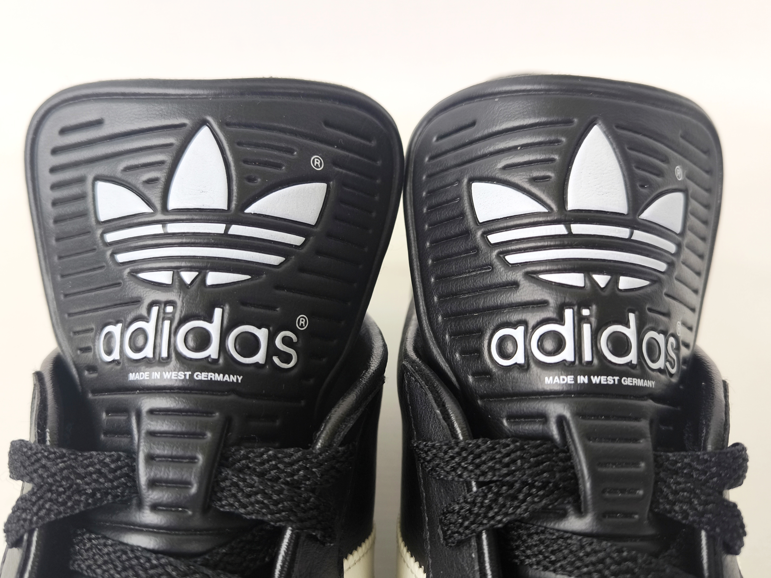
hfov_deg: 71.6
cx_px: 386
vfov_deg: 56.8
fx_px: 535
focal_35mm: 24
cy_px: 289
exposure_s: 1/100
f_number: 1.9
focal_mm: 6.92
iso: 125
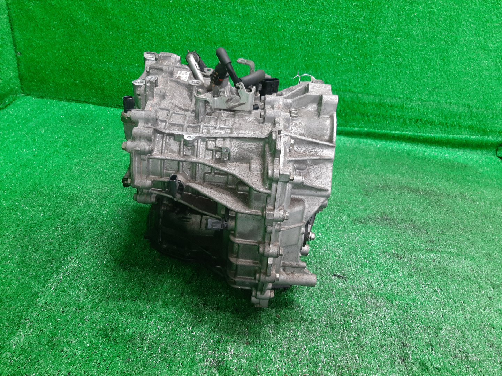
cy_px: 188
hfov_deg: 67.3
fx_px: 377
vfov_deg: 53.1
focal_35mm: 26
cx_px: 251
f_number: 1.7
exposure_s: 1/50
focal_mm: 3.93
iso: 162
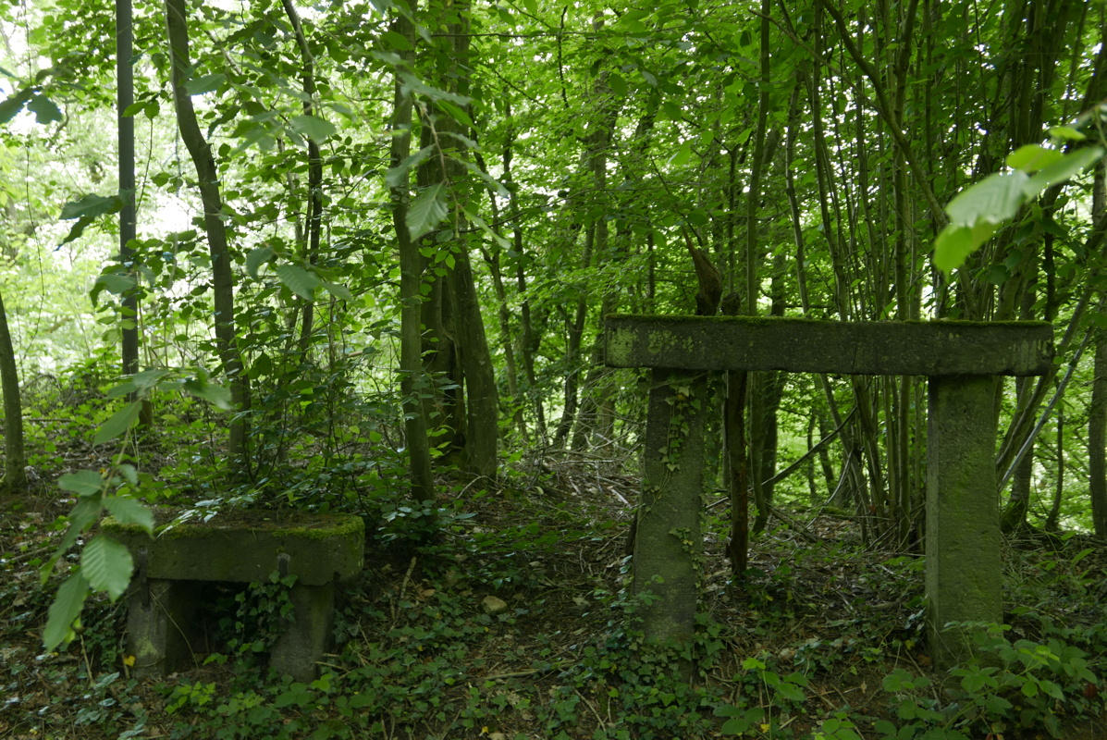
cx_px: 554
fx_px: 1323
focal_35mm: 43
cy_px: 370
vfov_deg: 31.2
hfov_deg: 45.4
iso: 250
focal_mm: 19.3
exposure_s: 1/100
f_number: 2.5
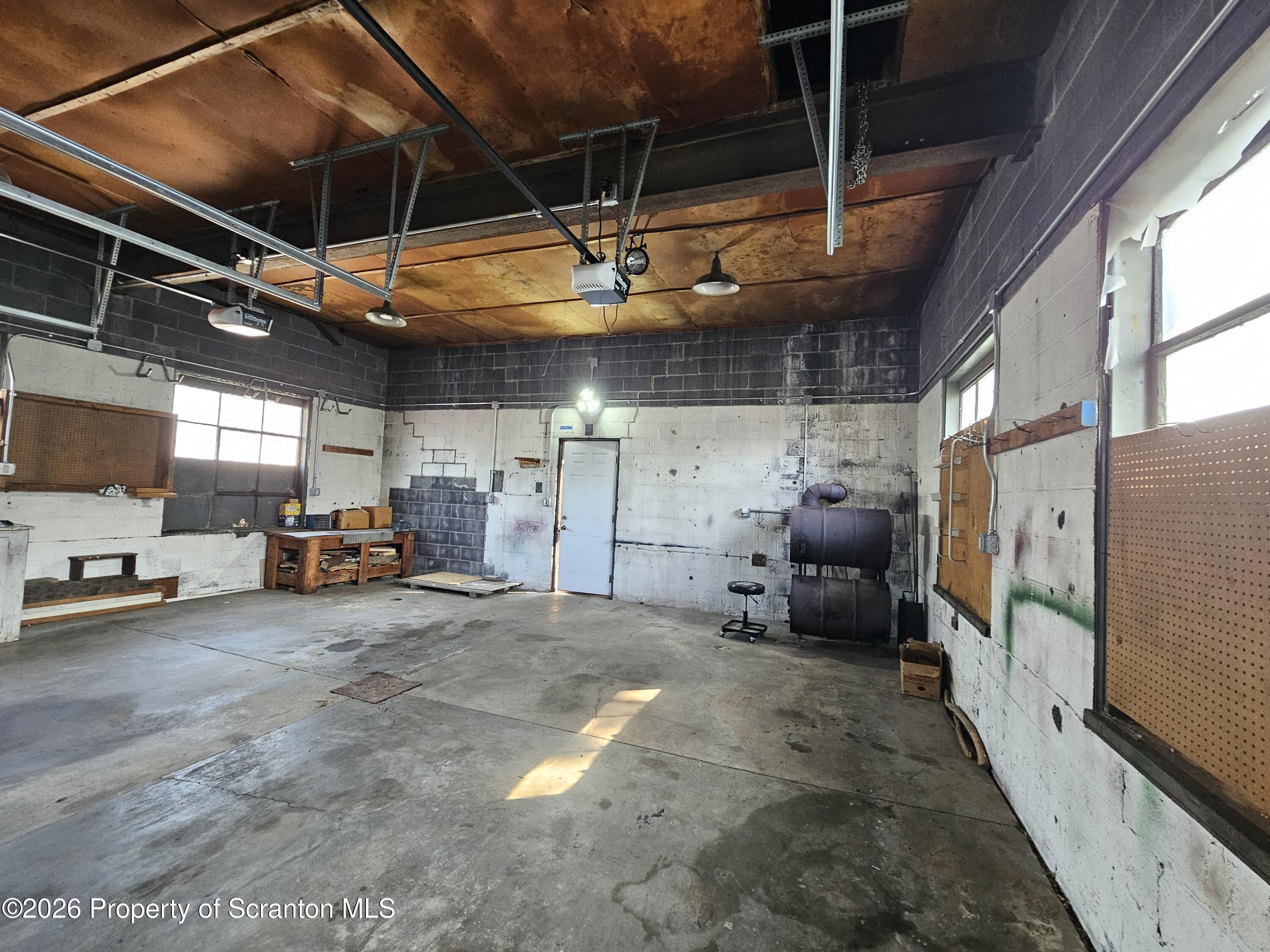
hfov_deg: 106.2
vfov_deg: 89.9
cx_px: 635
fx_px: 477
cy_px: 476
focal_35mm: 13
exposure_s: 1/40
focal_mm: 2.2
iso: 320
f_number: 2.2
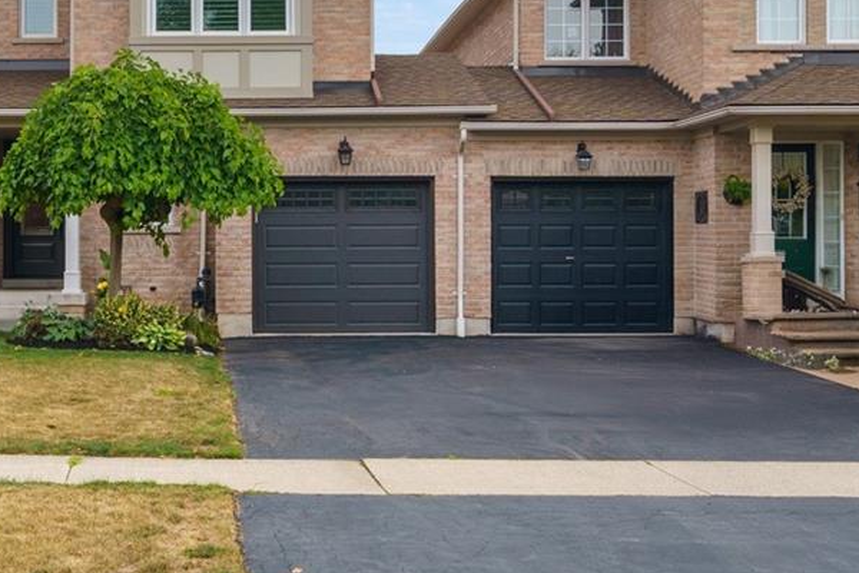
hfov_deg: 33.7
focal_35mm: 58
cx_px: 209
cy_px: 205
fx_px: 1384
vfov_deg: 23.3
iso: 320
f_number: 9
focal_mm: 23
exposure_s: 1/80
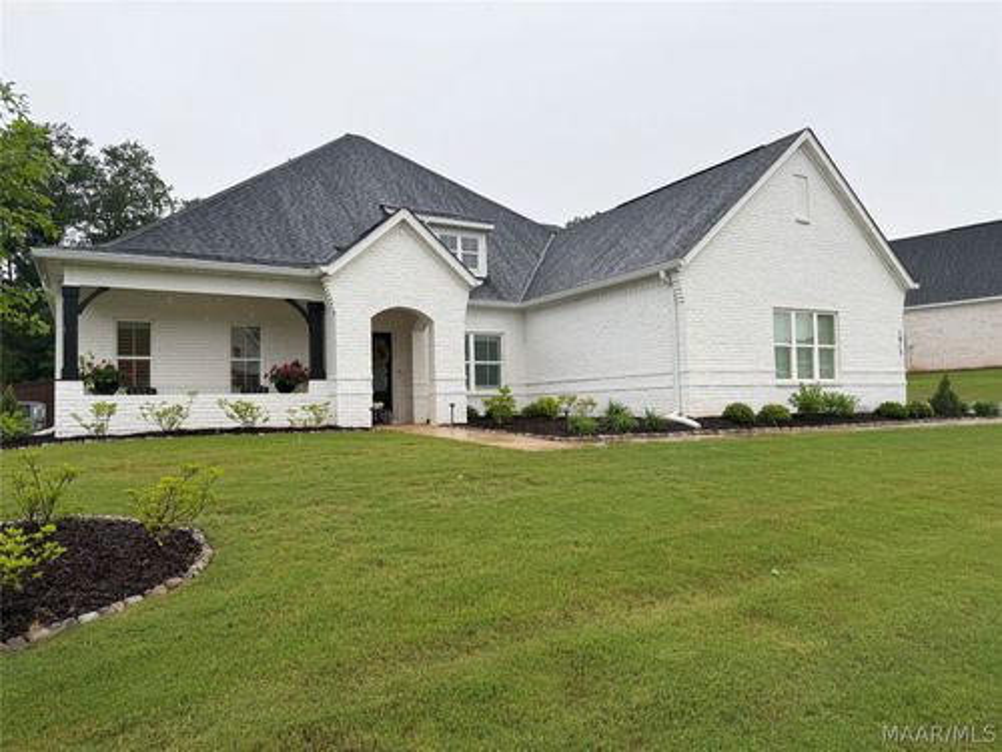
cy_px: 376
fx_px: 695
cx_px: 501
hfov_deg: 71.6
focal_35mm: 24
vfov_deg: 56.8
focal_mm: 6.76
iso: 80
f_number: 1.78
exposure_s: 1/617
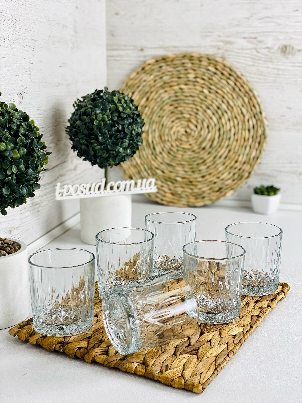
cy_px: 202
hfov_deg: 28.0
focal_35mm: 52
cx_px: 151
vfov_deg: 36.8
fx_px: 605
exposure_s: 1/100
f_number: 2
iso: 25
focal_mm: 6
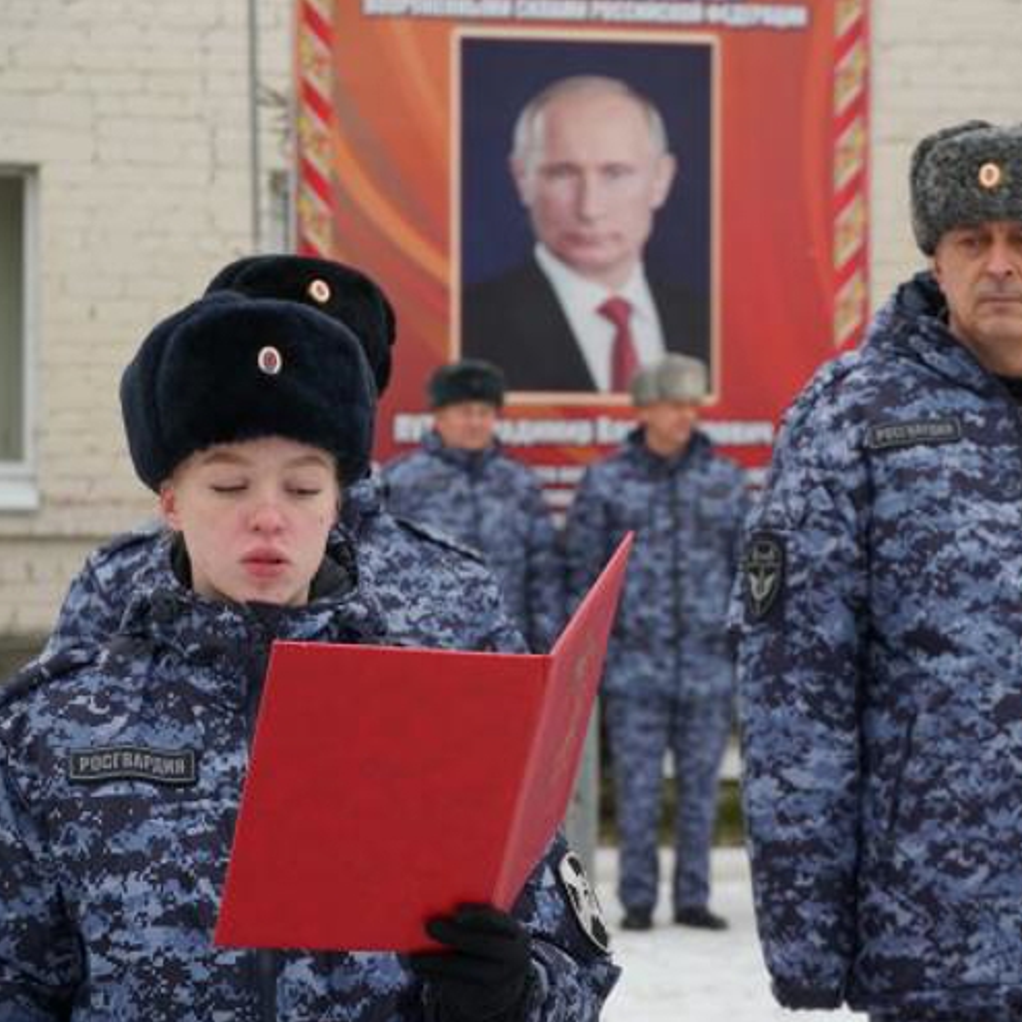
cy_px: 510
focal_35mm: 122
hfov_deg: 14.3
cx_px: 679
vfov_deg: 14.3
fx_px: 4063
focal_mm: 63
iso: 400
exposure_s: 1/160
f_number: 5.6
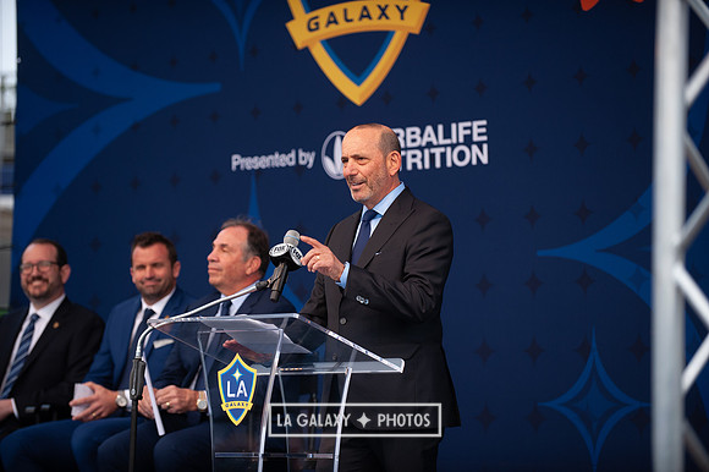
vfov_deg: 9.8
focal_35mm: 140
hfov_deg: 14.7
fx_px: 2756
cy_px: 236
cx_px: 354
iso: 400
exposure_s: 1/1250
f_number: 2.8
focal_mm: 140
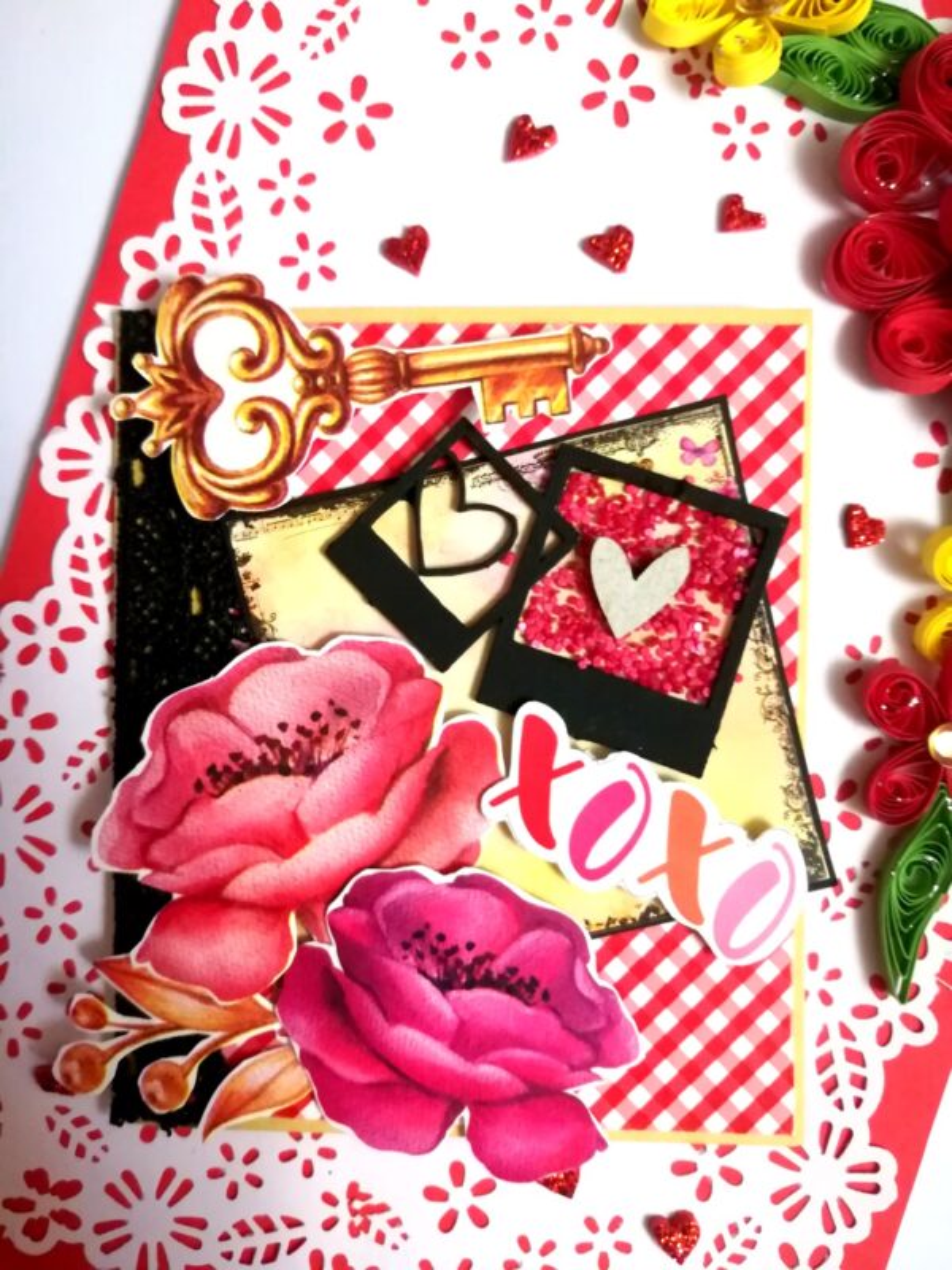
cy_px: 635
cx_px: 476
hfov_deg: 53.1
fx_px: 953
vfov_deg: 67.3
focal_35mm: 26
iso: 640
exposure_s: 1/20
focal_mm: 3.83
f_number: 2.2
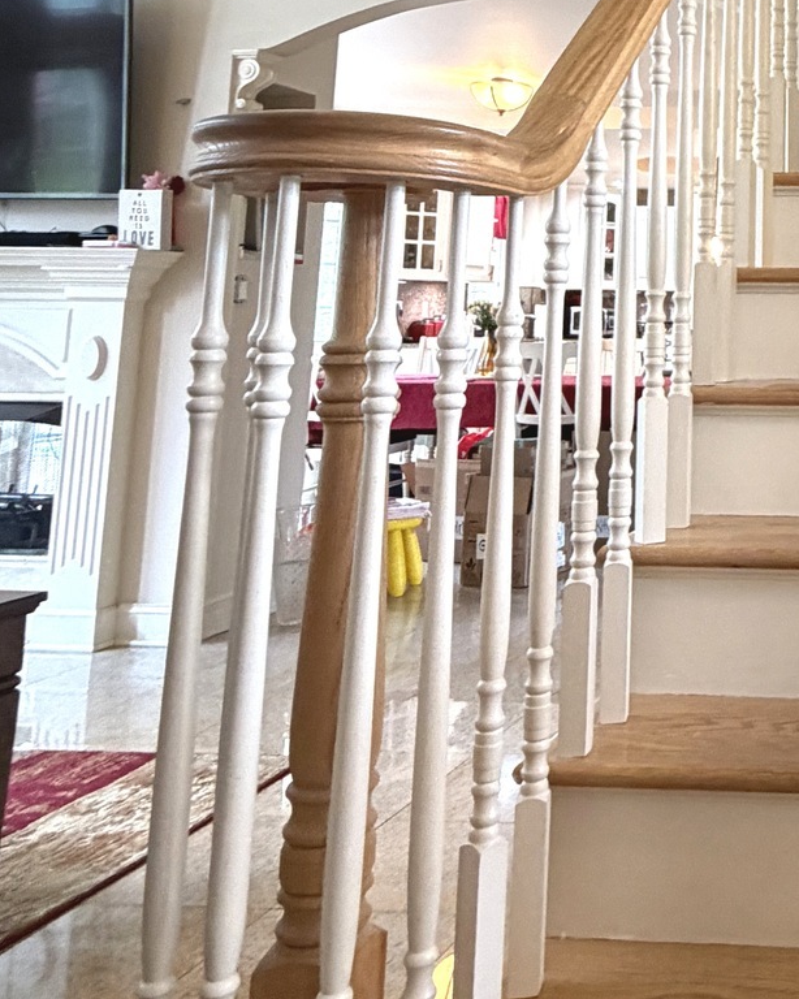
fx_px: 1212
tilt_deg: +6.5
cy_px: 189
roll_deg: -0.1
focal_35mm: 41
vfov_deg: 42.6
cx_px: 977
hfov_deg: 30.5
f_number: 2.2
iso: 320
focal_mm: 2.22
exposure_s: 1/60
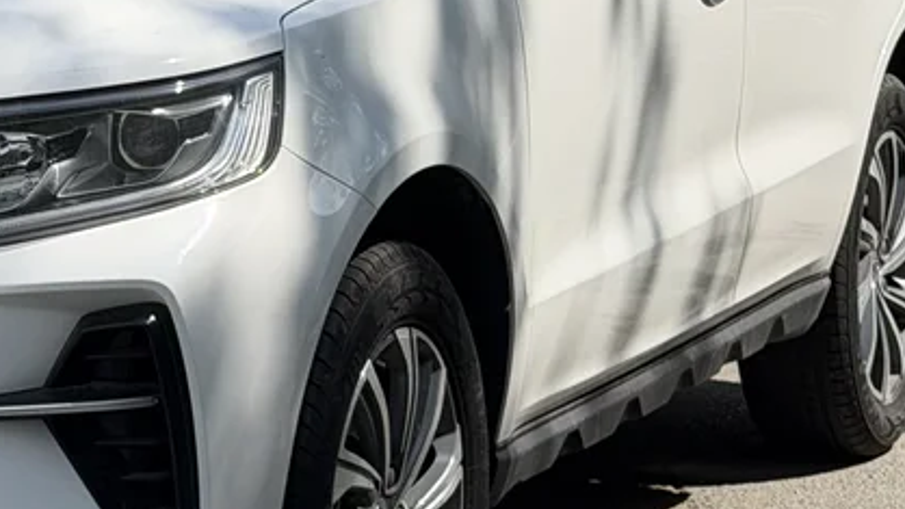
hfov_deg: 12.1
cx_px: -45
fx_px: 4199
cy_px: 91
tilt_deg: -2.8
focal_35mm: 175
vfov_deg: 6.9
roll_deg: -0.9
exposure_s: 1/5208
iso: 64
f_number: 1.78
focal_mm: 6.76
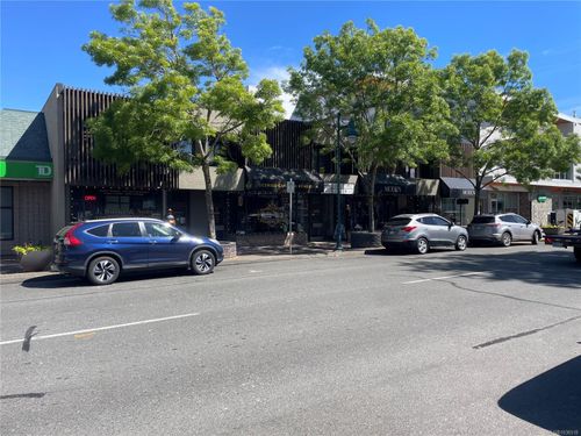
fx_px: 436
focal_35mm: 26
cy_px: 218
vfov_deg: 53.1
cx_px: 290
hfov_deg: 67.3
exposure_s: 1/1949
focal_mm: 4.2
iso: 32
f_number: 1.6
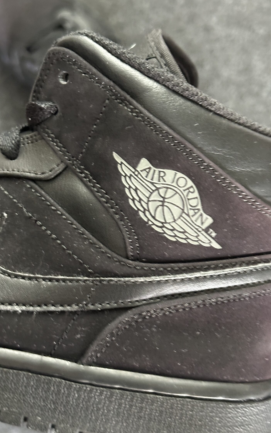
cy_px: 228
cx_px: 173
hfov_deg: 22.3
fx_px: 685
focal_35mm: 58
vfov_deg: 35.1
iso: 500
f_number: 1.78
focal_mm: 6.86
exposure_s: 1/25
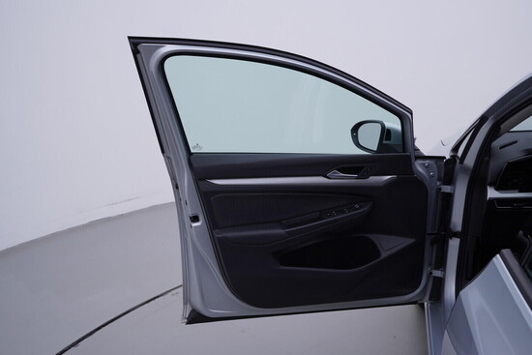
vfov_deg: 36.9
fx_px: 532
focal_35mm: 36
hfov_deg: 53.1
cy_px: 178
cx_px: 266
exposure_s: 1/80
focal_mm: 24
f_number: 4.5
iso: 125
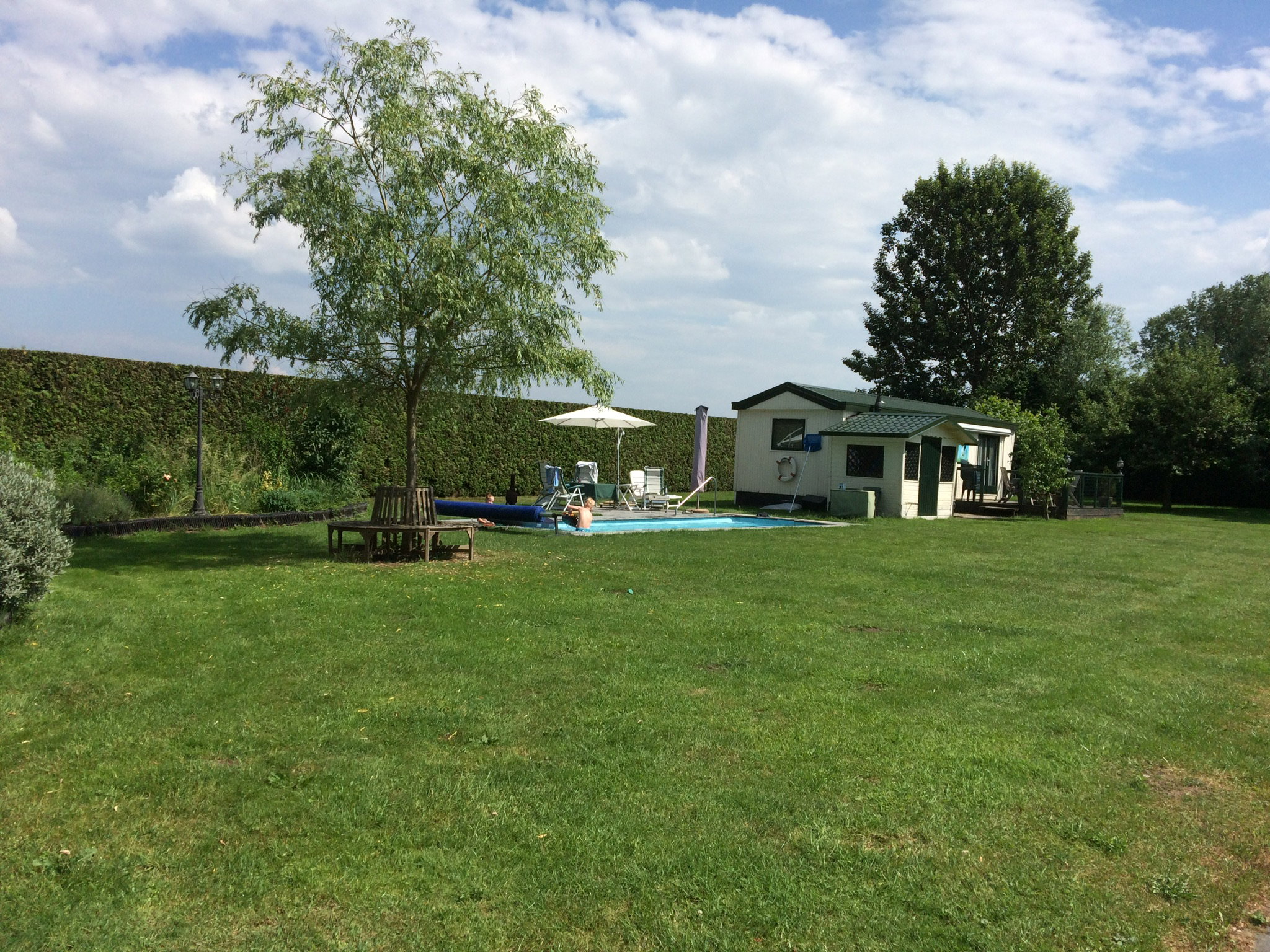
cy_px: 476
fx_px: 1064
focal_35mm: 29
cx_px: 635
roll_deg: -2.2
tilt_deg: +1.2
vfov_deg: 48.2
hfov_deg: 61.7
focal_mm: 4.15
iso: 32
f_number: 2.2
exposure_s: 1/3731
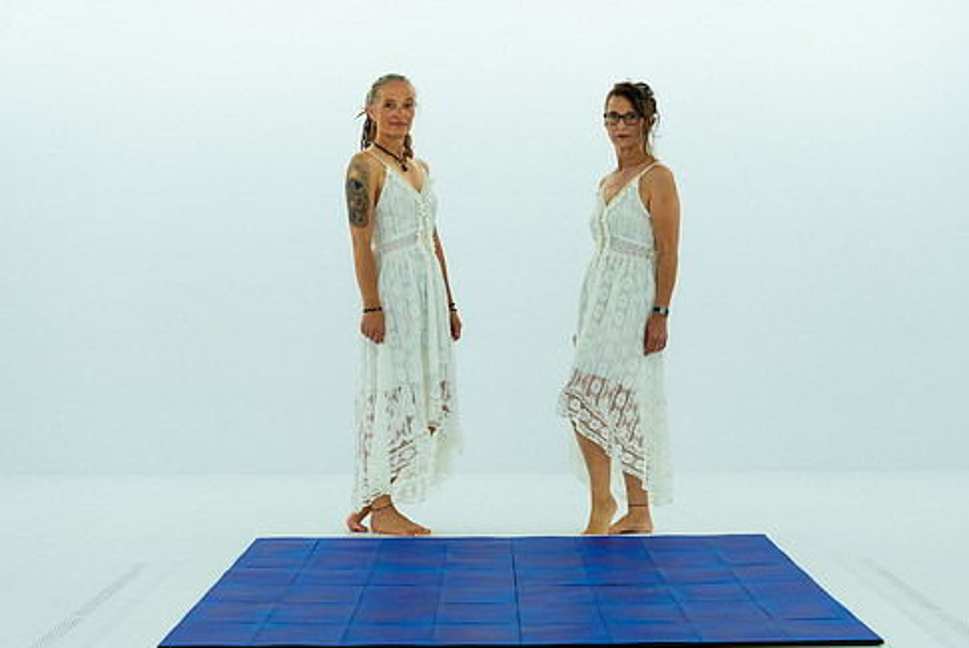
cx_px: 514
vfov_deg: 22.0
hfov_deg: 32.3
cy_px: 350
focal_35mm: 62
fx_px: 1670
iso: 400
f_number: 4
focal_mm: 34.7
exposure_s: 1/125
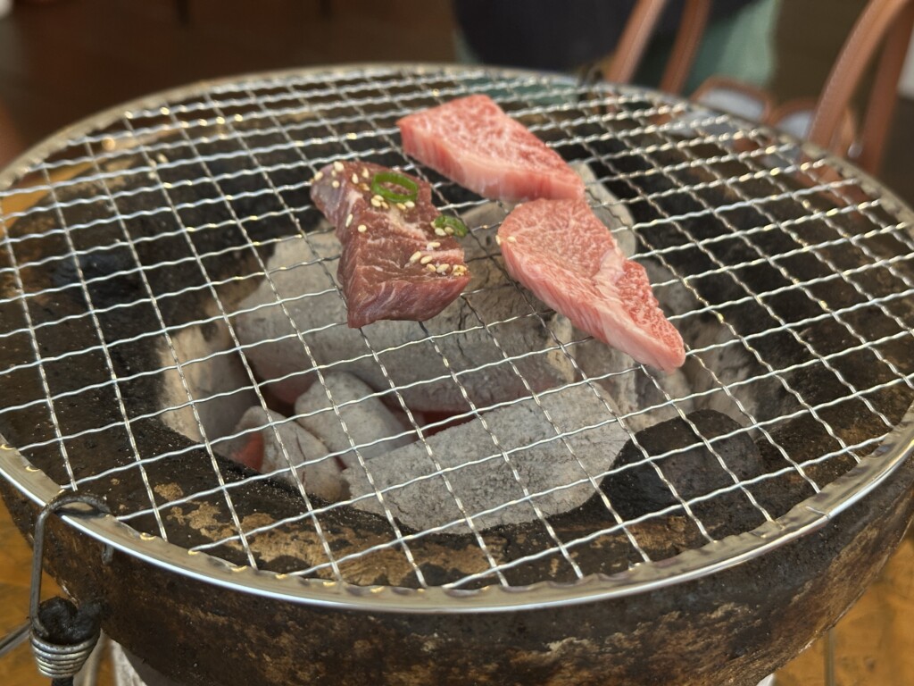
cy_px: 343
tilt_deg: -33.8
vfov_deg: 30.3
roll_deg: -0.5
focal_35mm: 48
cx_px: 457
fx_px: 1267
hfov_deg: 39.7
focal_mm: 6.86
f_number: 1.78
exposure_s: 1/40
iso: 200
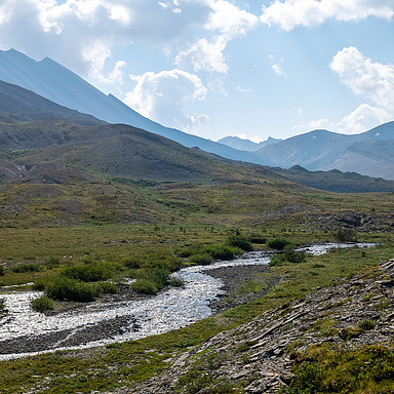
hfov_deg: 26.9
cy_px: 205
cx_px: 201
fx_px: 824
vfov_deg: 26.9
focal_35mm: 64
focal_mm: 24
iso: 200
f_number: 8
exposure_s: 1/320
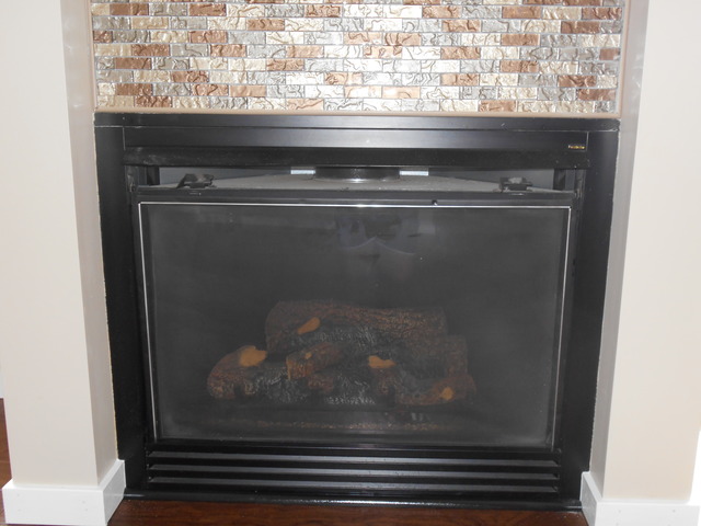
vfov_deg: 44.2
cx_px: 350
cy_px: 263
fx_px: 648
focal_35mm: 32
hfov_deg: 56.8
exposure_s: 1/25
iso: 200
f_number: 3.6
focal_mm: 5.8
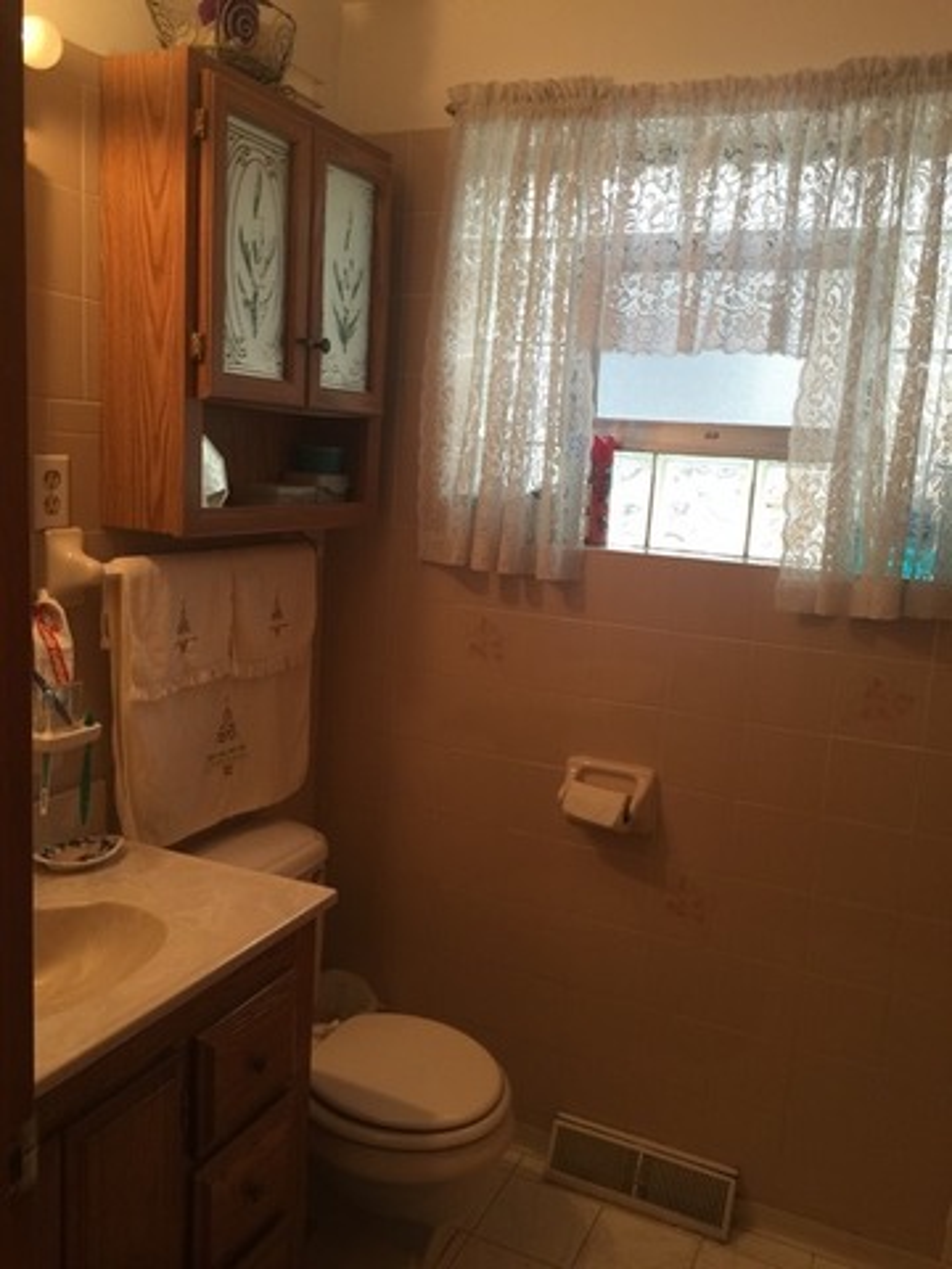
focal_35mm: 29
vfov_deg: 61.7
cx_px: 476
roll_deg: -3.4
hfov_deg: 48.2
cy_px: 634
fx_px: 1063
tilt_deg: -9.3
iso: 40
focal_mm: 4.15
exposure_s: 1/15
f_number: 2.2
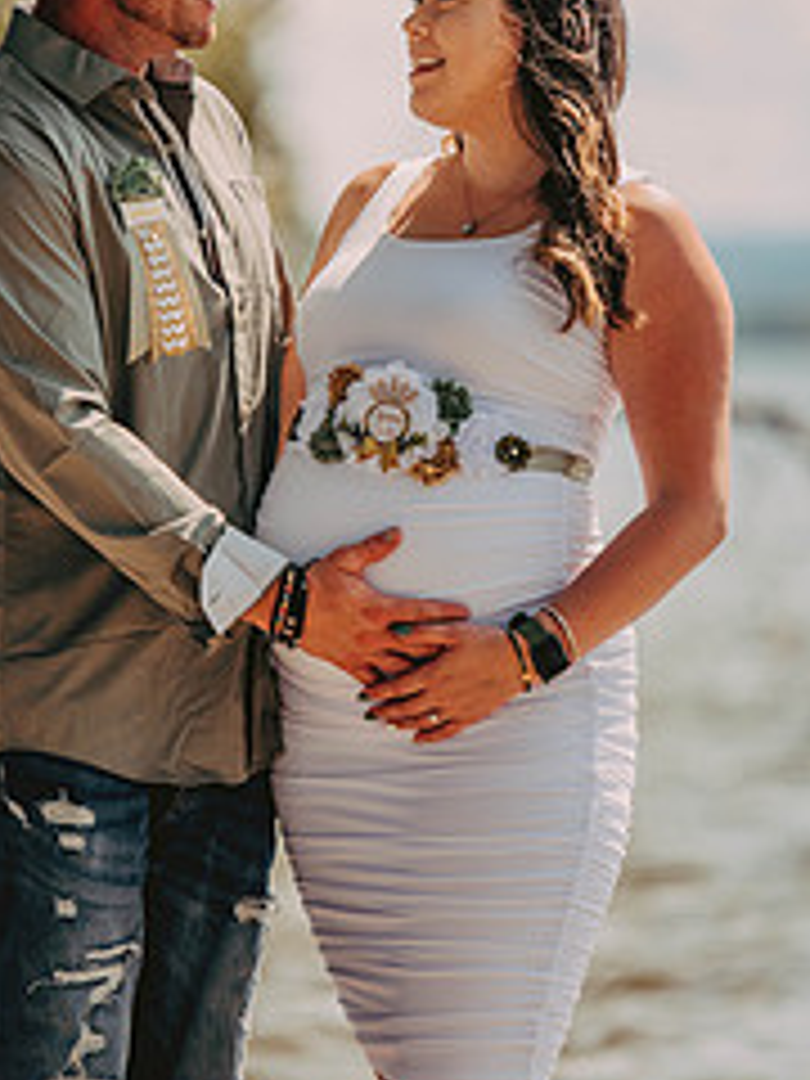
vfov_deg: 6.0
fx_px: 10389
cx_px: 338
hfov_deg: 4.5
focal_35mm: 333
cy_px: 432
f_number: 2.8
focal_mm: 185
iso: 250
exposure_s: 1/2500
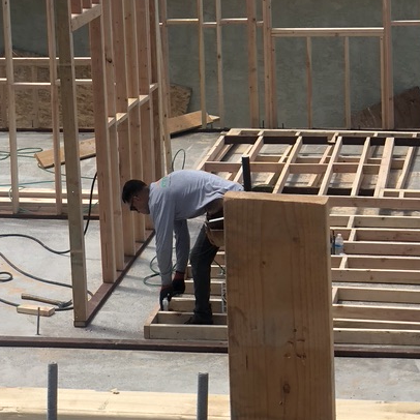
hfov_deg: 15.0
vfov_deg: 14.7
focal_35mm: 116
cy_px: -38
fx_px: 1592
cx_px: 132
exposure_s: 1/1066
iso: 16
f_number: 2.4
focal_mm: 6
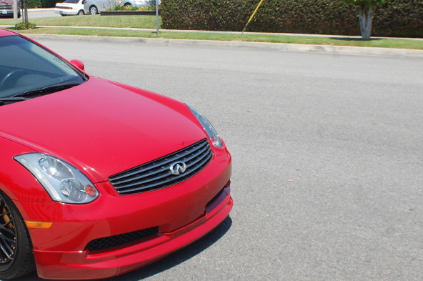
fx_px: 974
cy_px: 102
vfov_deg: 16.4
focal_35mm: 83
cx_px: 78
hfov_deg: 24.1
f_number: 9
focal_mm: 32
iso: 200
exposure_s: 1/320
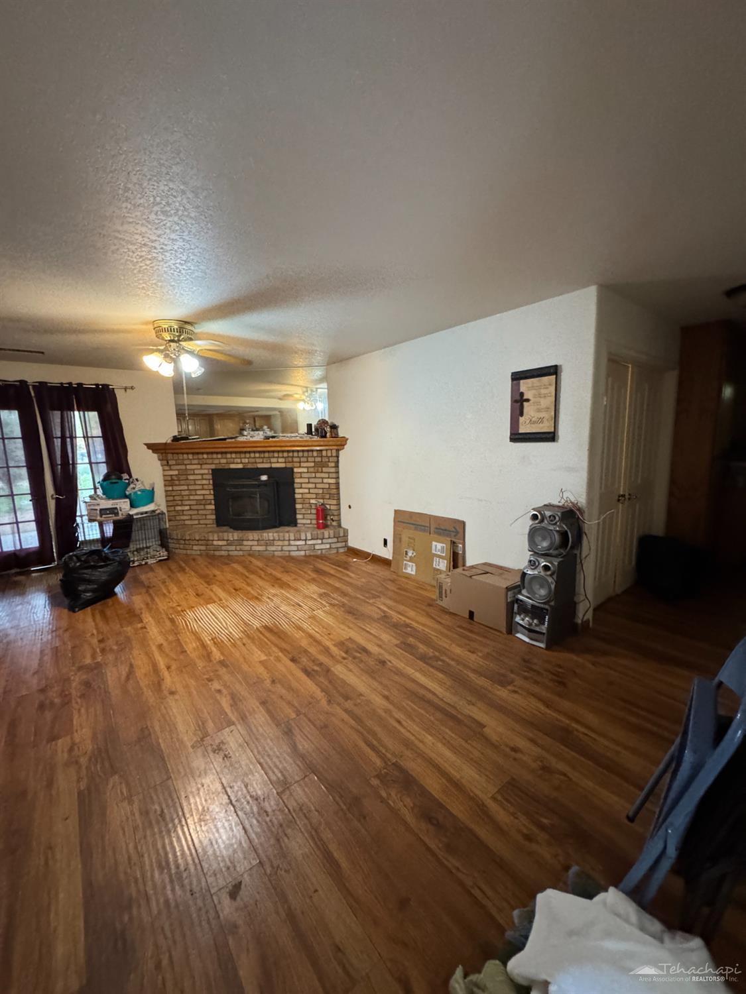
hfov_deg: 85.7
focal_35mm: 14
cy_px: 497
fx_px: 402
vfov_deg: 102.1
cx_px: 373
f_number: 2.2
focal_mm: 2.22
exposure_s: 1/60
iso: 1000
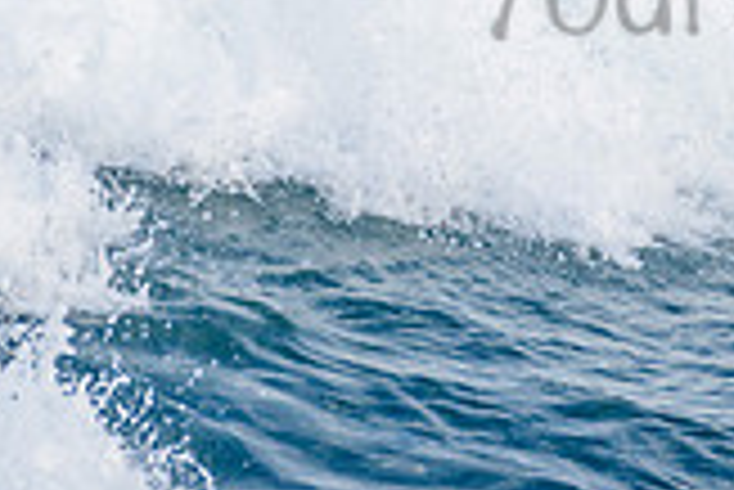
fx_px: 44548
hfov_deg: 0.9
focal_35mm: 2183
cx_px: 937
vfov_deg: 0.6
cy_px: -70
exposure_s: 1/1250
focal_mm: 500
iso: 560
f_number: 5.6
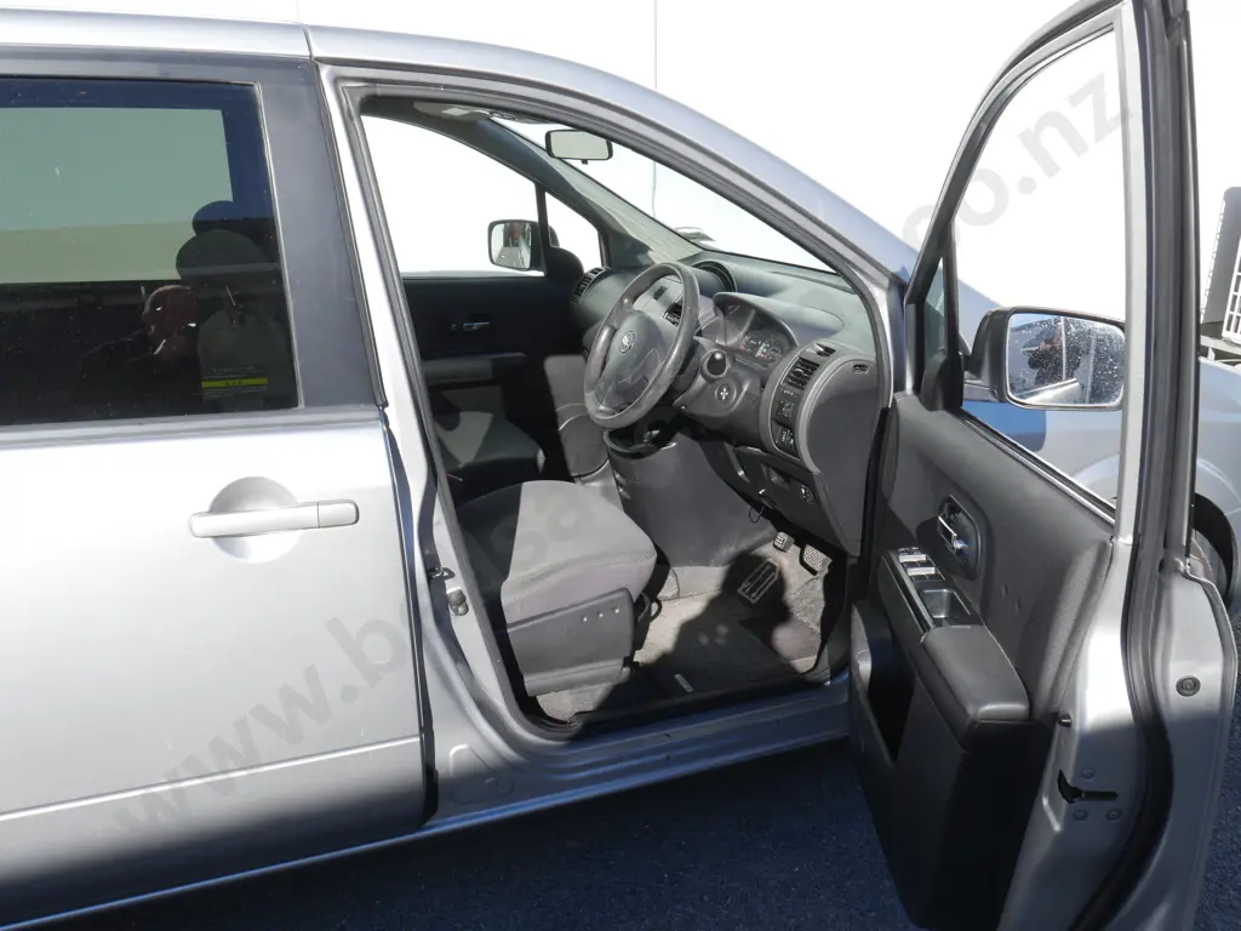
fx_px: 1004
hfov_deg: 63.4
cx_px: 620
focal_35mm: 28
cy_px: 466
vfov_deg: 49.7
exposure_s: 1/160
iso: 200
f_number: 10
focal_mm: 14
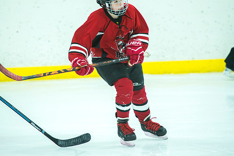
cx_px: 114
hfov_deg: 5.0
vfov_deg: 3.3
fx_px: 2693
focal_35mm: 414
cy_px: 62
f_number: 5.6
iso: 6400
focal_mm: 340
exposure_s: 1/500
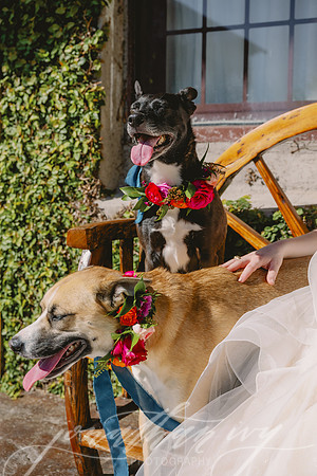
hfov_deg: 26.0
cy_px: 238
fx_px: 687
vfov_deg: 38.2
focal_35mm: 52
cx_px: 158
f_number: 5
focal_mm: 52
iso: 100
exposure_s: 1/2500
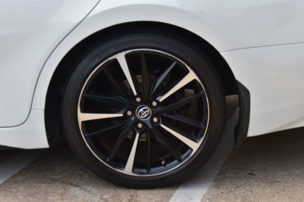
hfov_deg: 24.6
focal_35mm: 82
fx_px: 696
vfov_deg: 16.5
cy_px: 101
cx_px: 152
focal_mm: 55
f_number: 10
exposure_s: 1/250
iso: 400
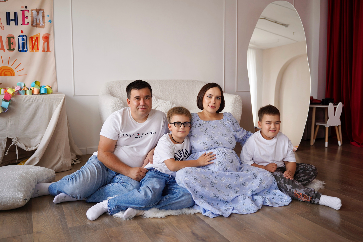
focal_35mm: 32
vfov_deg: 41.5
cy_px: 121
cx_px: 182
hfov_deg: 59.2
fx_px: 320
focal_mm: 31.7
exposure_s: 1/160
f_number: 2.8
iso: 100
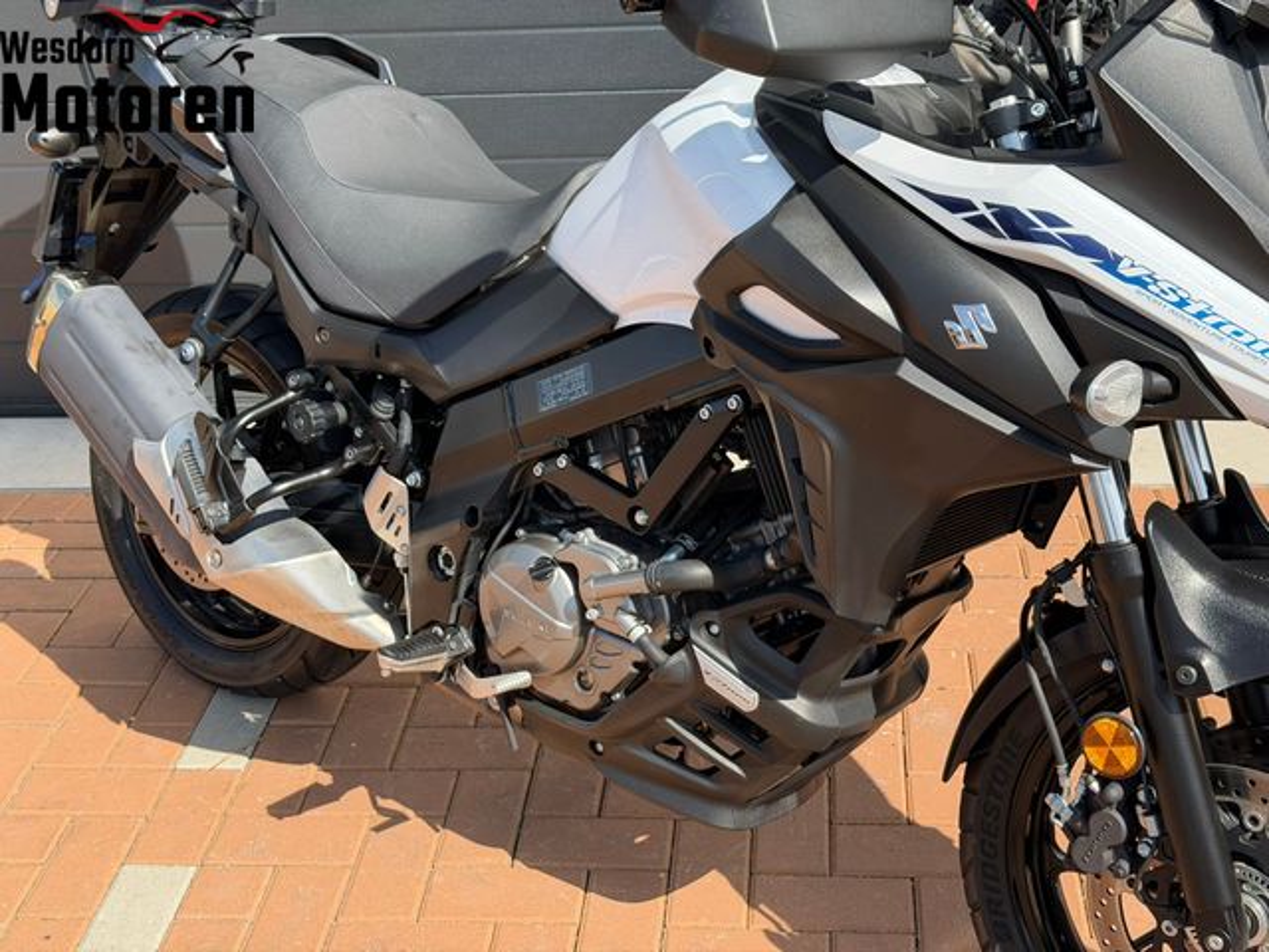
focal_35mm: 48
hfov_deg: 39.7
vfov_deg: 30.3
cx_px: 634
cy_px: 476
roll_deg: +4.0
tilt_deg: -24.8
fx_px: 1760
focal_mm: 6.76
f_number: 1.78
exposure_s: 1/2494
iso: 100
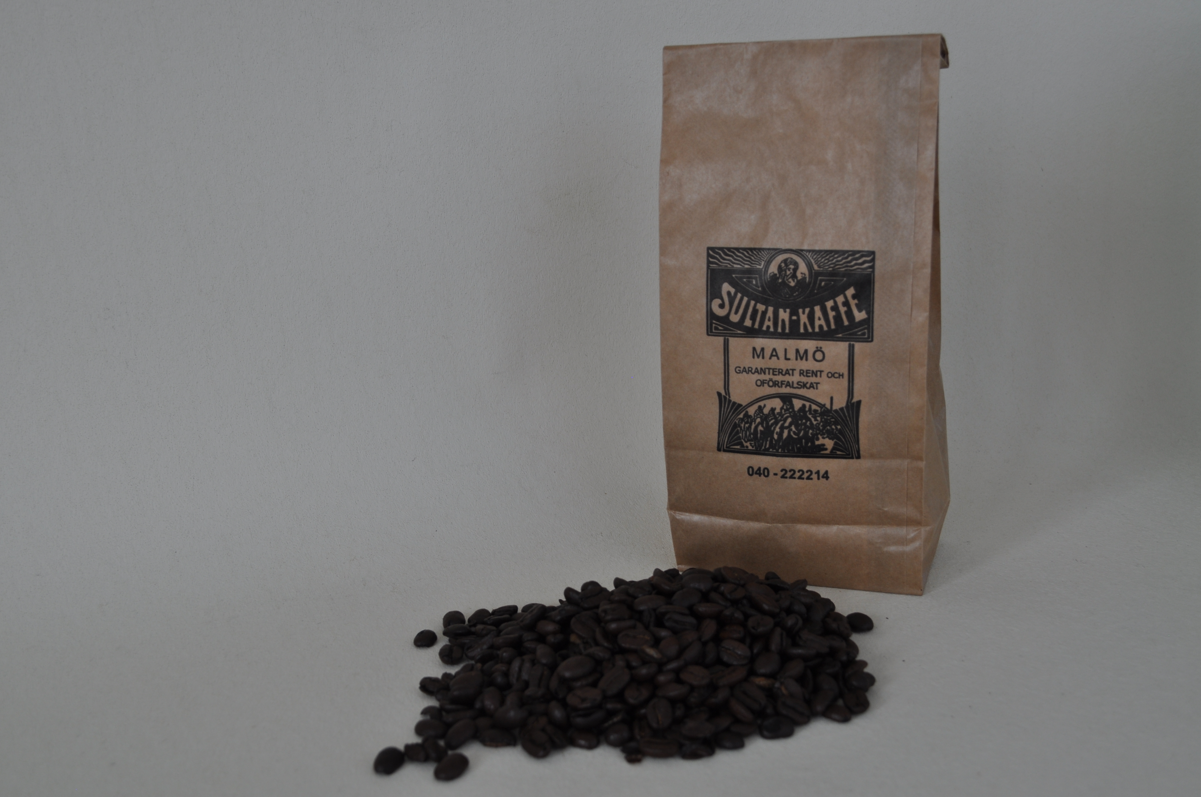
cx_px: 600
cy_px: 398
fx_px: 1399
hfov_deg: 46.4
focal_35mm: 42
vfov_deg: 31.8
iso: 200
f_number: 7.1
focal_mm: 28
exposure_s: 1/200
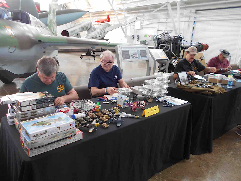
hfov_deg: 67.3
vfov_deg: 53.1
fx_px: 181
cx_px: 120
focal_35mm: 26
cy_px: 90
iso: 140
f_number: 3.2
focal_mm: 4.6
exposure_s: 1/30
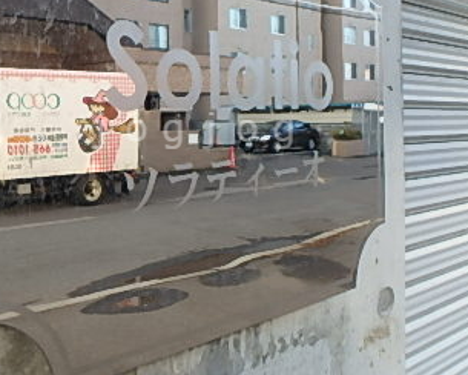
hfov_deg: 42.8
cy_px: 131
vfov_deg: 34.6
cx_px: 196
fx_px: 596
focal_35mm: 43
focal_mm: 3.7
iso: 125
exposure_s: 1/125
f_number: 3.5
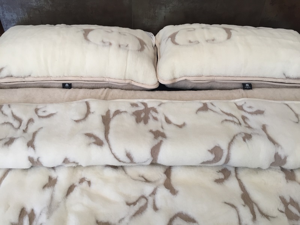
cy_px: 112
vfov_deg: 48.2
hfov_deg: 61.7
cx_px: 150
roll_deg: -1.9
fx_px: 251
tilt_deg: -40.9
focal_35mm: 29
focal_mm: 4.15
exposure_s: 1/33
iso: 32
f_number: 2.2
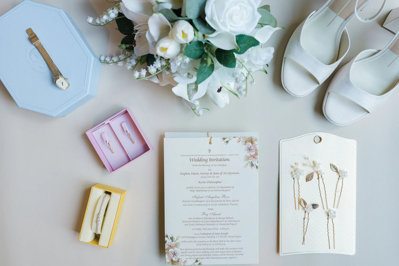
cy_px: 137
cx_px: 201
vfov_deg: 35.4
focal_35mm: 38
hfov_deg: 51.2
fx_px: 417
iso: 1000
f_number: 3.5
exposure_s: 1/125
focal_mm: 35
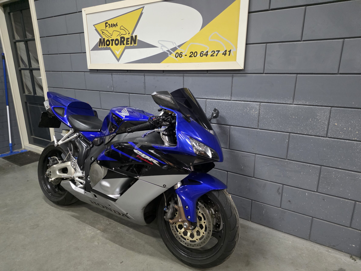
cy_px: 136
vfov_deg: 58.9
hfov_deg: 73.9
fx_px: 240
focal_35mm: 23
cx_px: 180
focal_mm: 6.25
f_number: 1.7
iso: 1600
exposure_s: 1/100
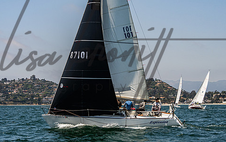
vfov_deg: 13.6
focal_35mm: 96
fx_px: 591
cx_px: 117
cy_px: 50
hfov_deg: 21.6
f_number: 8
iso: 500
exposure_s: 1/2000
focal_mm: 62
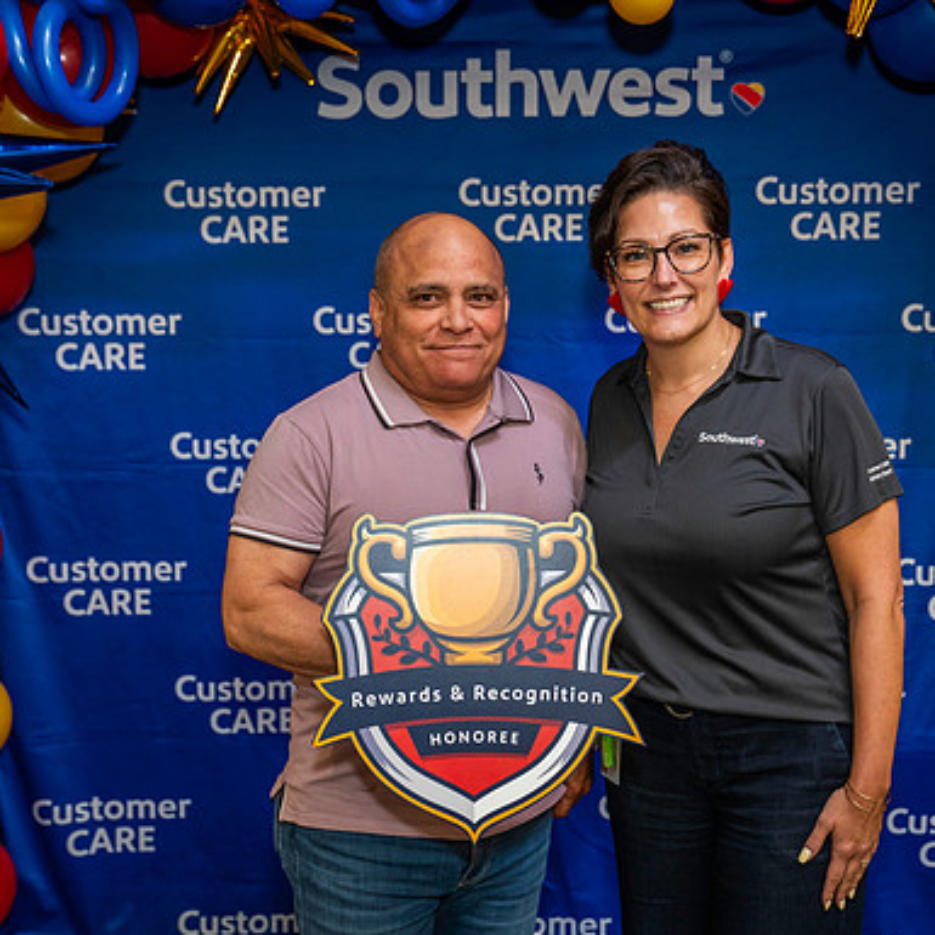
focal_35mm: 50
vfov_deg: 34.0
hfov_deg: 34.0
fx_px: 1528
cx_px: 539
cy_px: 468
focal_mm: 39
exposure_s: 1/160
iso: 1250
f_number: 4
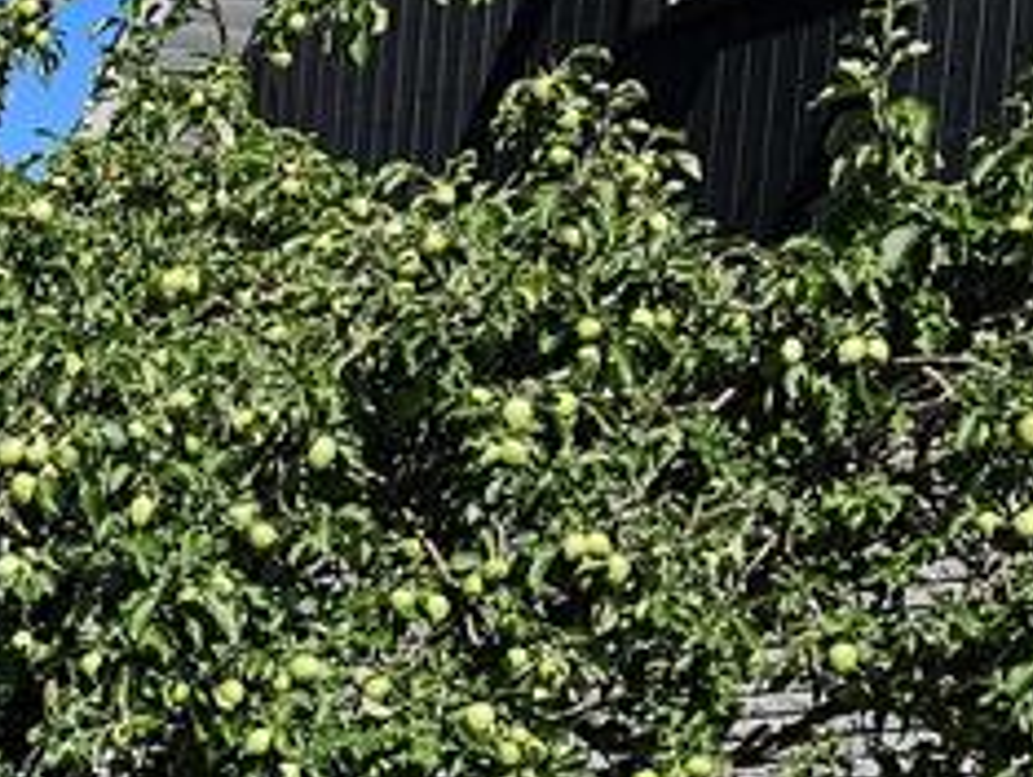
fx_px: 3376
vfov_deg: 11.8
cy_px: 1523
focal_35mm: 113
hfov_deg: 15.4
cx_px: -733
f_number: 1.8
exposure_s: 1/2192
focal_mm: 5.4
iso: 25
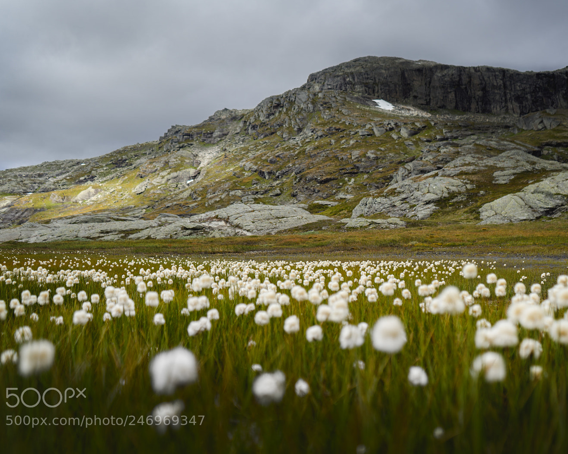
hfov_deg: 55.5
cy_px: 224
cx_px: 325
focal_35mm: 32
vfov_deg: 45.8
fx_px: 538
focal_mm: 28
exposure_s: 1/640
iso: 100
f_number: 3.5
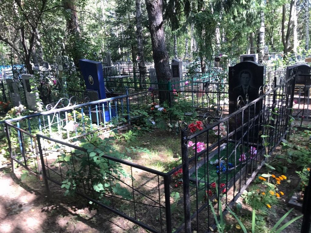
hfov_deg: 63.4
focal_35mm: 28
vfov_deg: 49.7
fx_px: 252
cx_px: 156
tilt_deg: -14.4
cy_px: 116
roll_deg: +3.9
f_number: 1.8
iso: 32
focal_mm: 3.99
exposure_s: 1/90
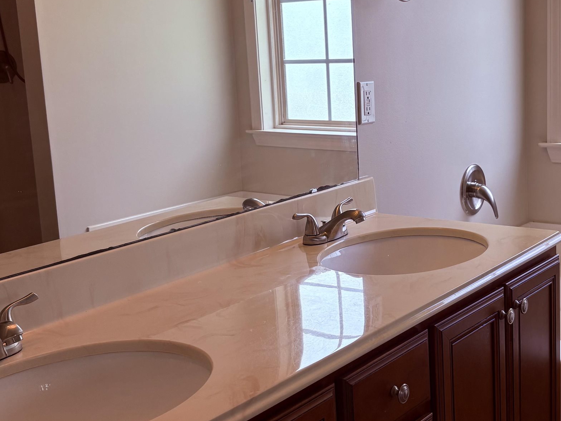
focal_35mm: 51
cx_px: 344
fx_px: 827
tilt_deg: -9.9
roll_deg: +3.5
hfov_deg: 37.3
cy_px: 190
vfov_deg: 28.6
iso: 64
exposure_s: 1/468
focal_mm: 5.96
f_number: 1.6
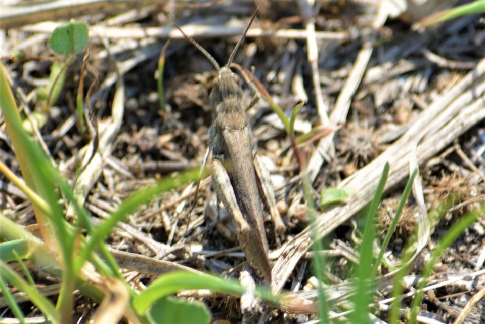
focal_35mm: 450
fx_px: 6064
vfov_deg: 3.1
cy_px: 162
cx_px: 242
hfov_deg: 4.6
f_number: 8
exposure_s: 1/125
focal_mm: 300
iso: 110
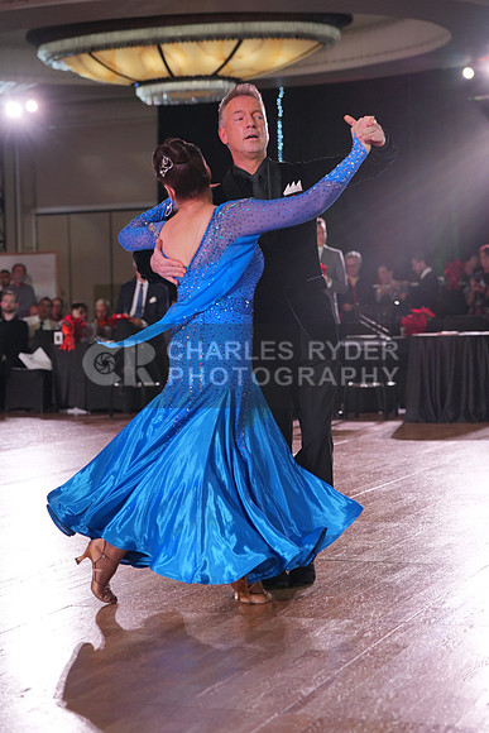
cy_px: 366
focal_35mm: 72
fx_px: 1466
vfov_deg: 28.1
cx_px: 244
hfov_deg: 18.9
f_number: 4
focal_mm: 72
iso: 1250
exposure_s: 1/500
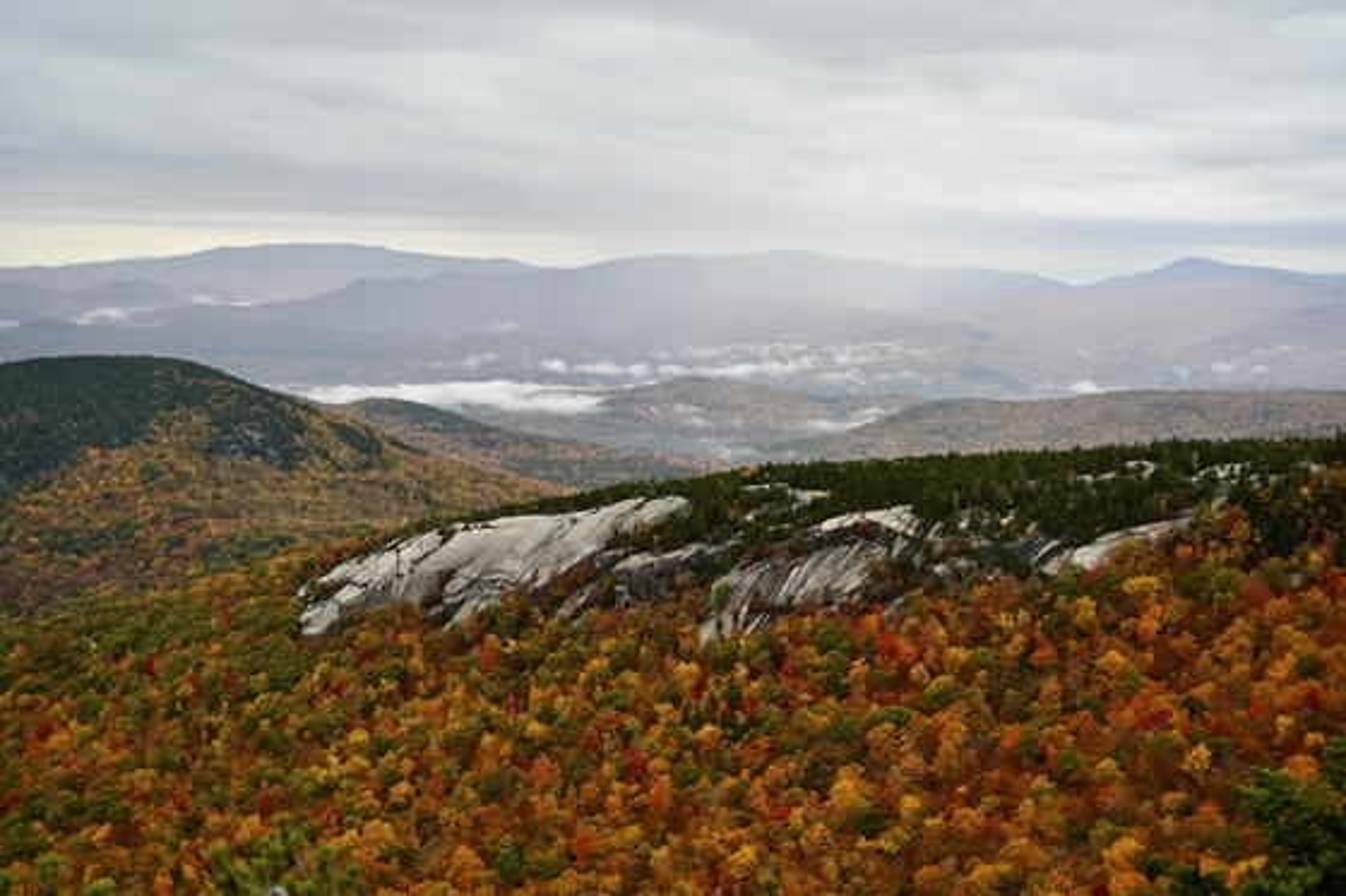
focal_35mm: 47
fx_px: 1757
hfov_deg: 41.9
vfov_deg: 28.6
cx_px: 673
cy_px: 448
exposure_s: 1/250
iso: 200
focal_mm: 47
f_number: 4.5
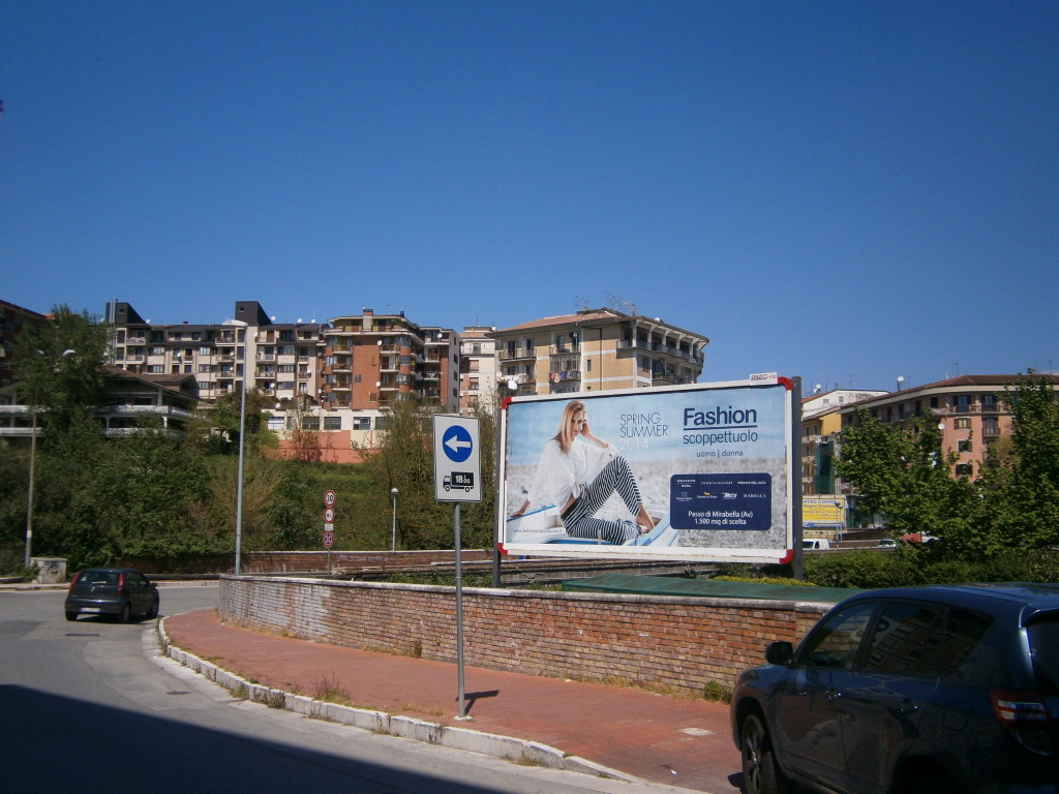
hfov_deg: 51.4
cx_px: 530
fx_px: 1101
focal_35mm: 36
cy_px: 397
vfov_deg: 39.7
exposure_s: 1/250
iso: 80
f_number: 8.7
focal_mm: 6.4
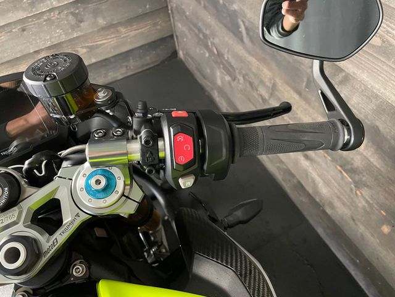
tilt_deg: -50.9
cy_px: 148
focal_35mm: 26
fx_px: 297
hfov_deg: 67.3
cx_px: 198
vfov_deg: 53.1
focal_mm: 4.2
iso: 640
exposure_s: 1/25
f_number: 1.6
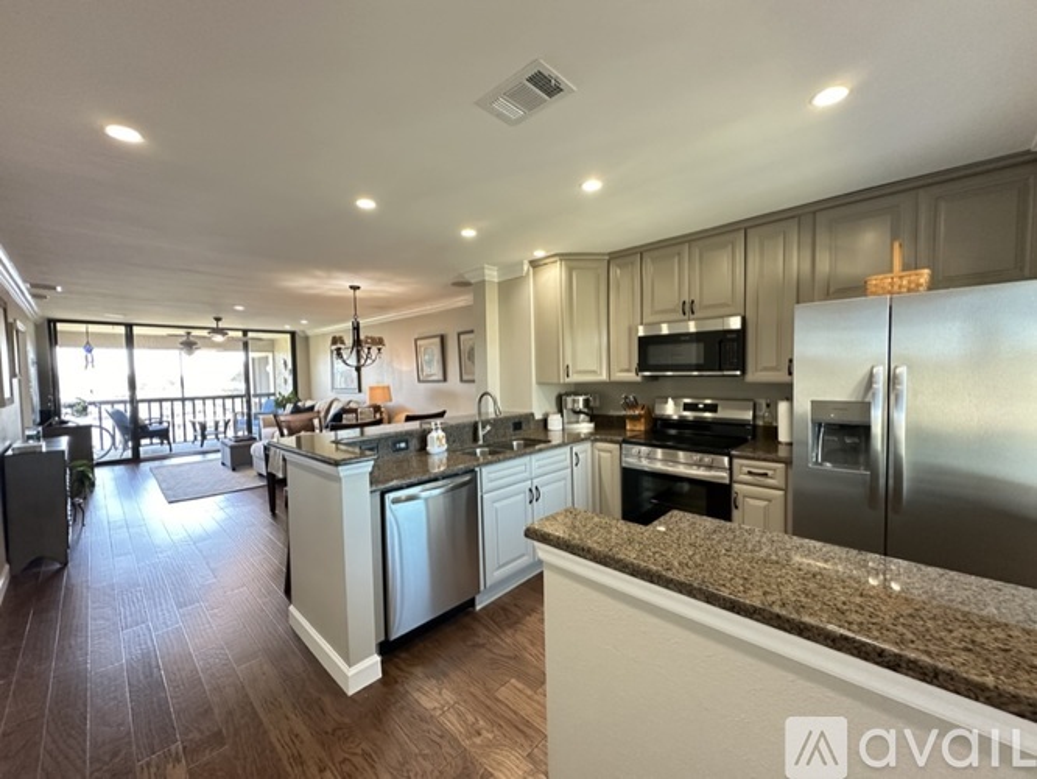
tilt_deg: -2.3
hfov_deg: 102.0
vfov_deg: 85.7
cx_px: 518
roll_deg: +1.2
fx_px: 420
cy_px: 390
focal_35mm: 14
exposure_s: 1/60
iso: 400
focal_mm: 2.22
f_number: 2.2
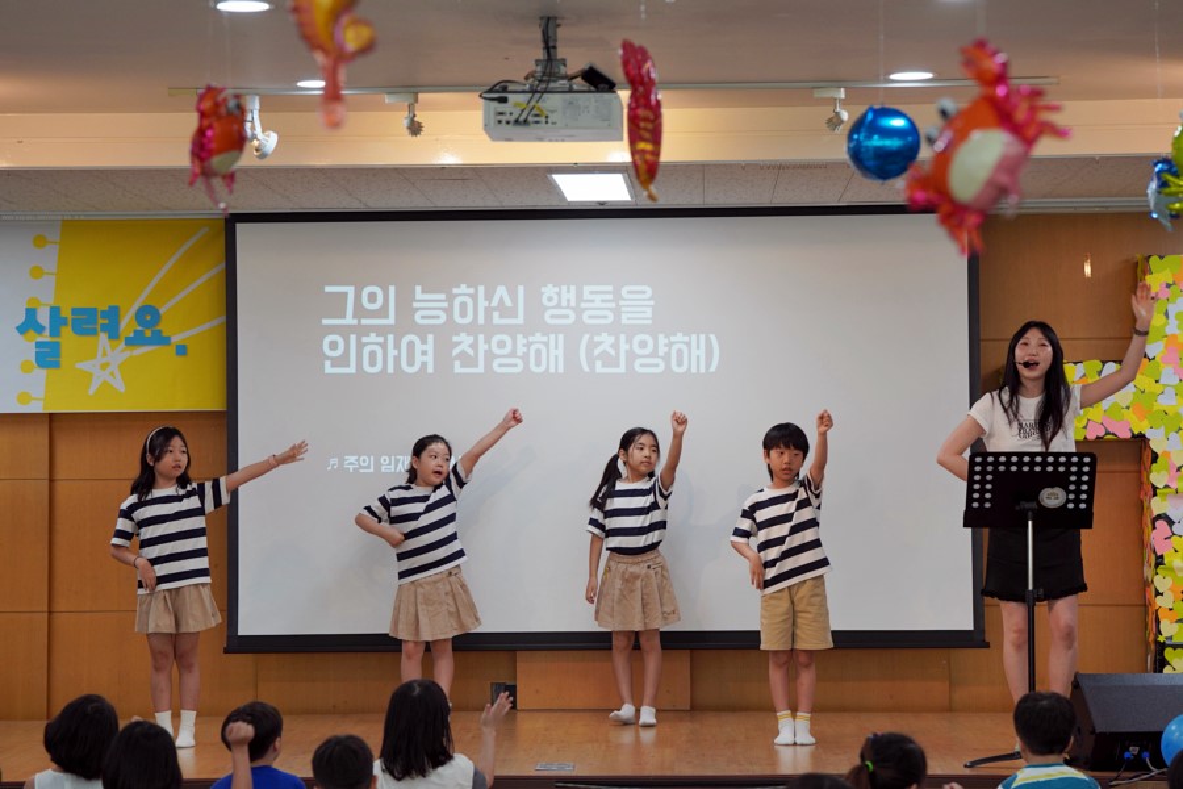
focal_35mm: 88
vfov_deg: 15.5
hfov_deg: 23.1
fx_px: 2892
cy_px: 394
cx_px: 592
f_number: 4
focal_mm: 88
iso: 500
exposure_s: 1/160
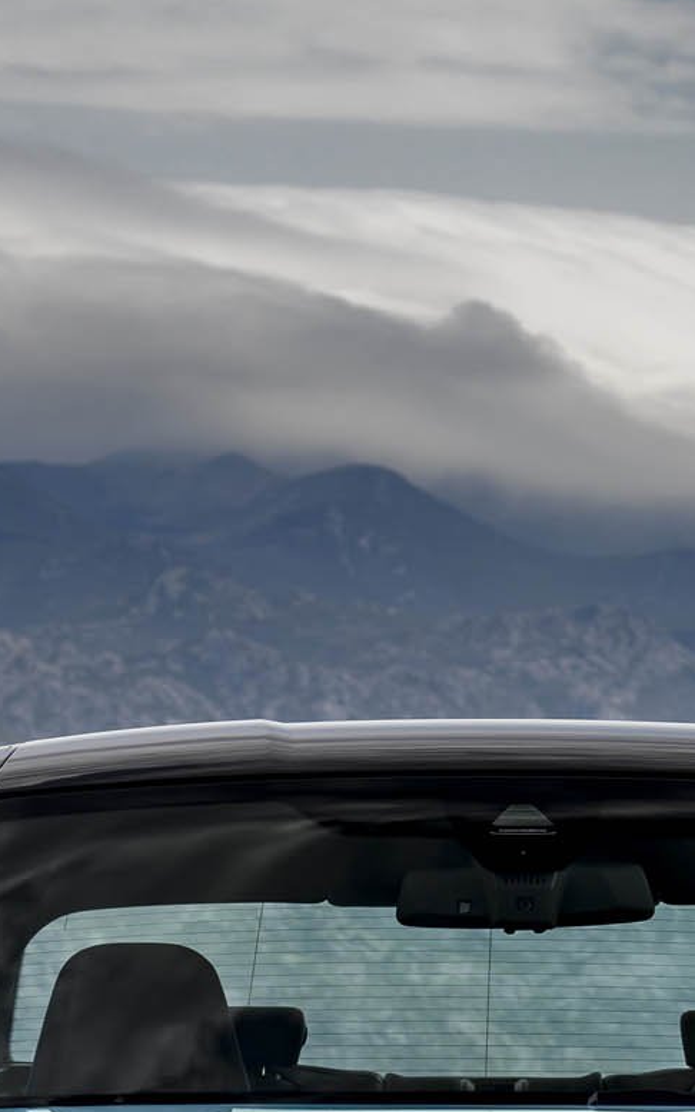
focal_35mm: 327
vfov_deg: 6.4
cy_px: 1394
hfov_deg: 4.0
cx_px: 501
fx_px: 9914
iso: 32
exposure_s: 1/60
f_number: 9
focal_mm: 77
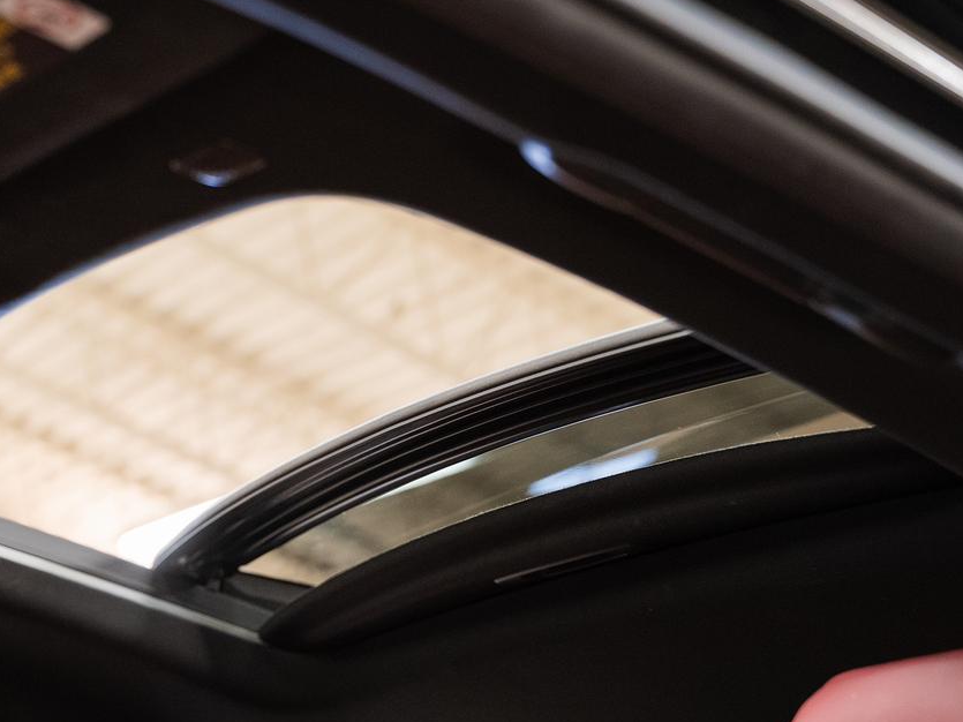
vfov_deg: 20.7
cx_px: 346
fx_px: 1975
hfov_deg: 27.3
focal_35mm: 71
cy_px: 461
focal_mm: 42.8
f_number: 3.2
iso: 1000
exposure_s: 1/40
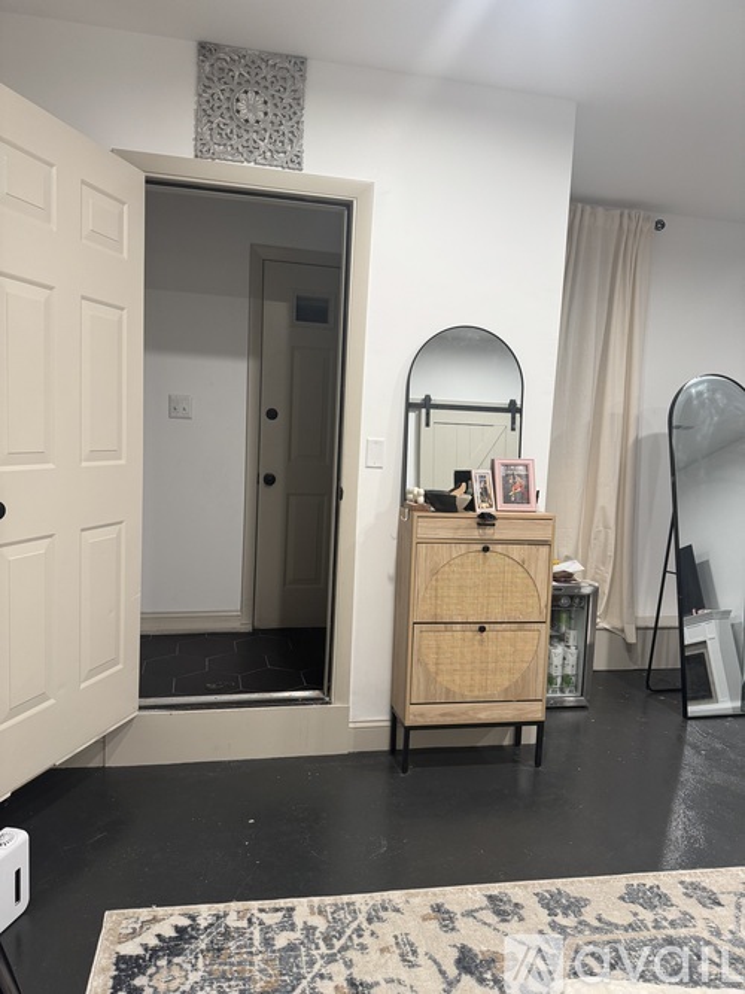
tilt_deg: -5.8
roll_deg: -2.4
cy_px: 497
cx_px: 372
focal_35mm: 24
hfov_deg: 56.8
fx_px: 689
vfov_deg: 71.6
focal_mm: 6.76
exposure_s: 1/60
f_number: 1.78
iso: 160
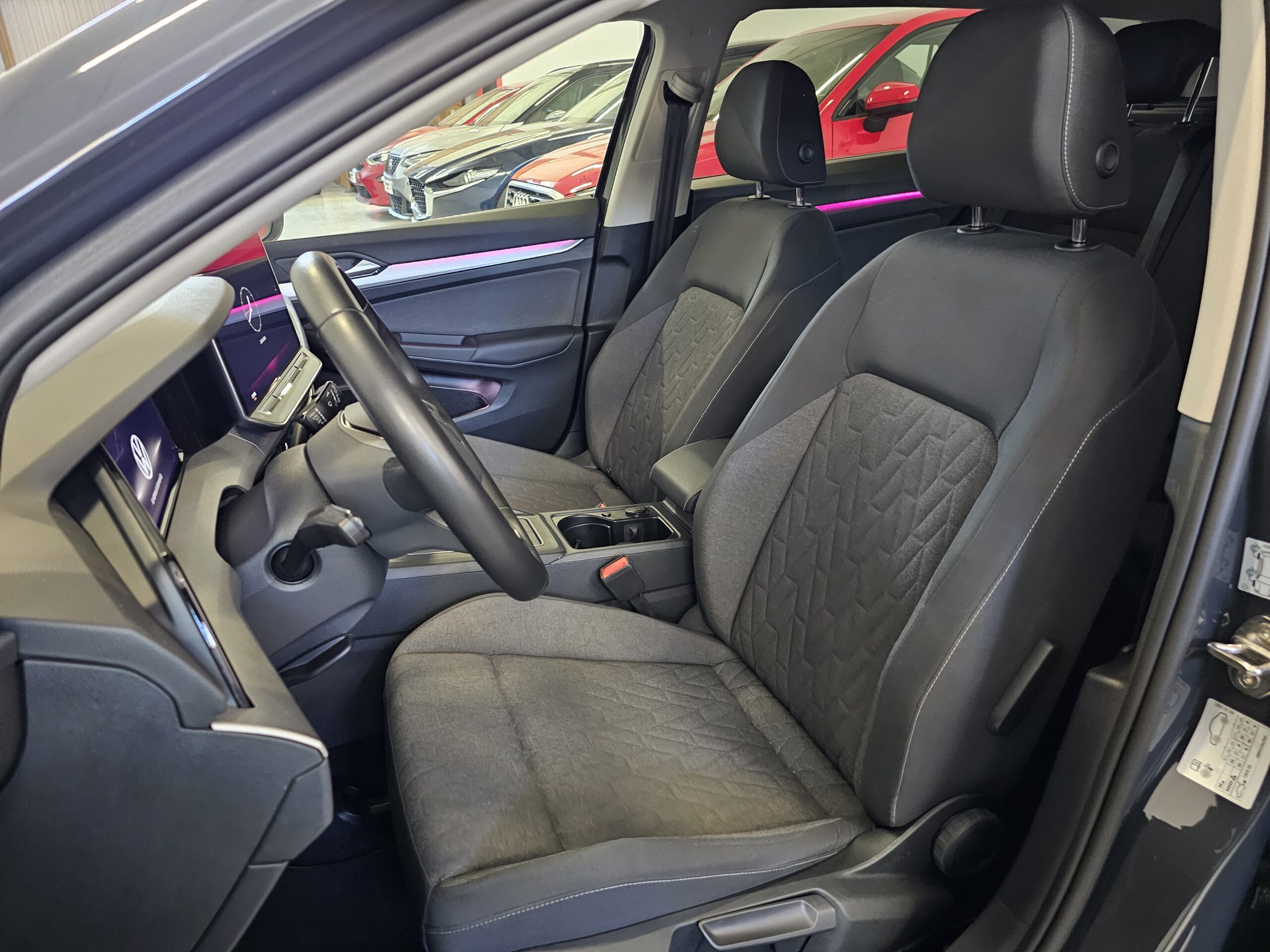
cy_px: 476
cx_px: 635
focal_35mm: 23
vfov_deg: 58.9
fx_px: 844
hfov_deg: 73.9
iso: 1000
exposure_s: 1/24
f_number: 1.7
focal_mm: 6.3
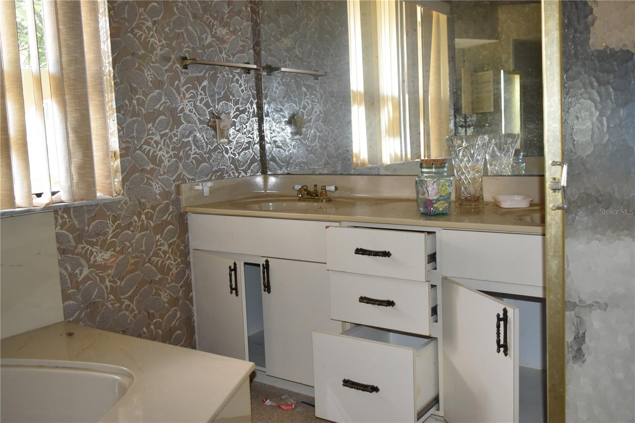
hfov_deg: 53.1
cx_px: 318
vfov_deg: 36.9
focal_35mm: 36
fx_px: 635
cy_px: 212
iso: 800
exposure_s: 1/100
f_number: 5
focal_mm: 24
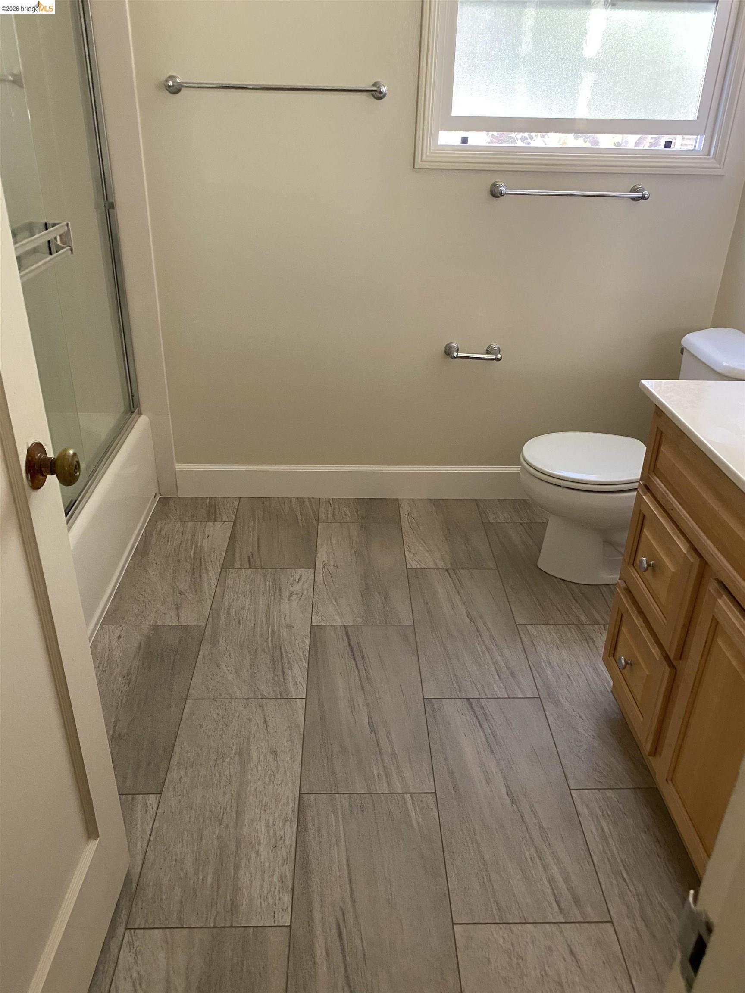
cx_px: 372
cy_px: 496
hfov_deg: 53.1
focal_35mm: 26
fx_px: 746
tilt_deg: -27.2
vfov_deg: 67.3
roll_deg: -0.8
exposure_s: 1/60
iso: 250
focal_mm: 4.25
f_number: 1.8
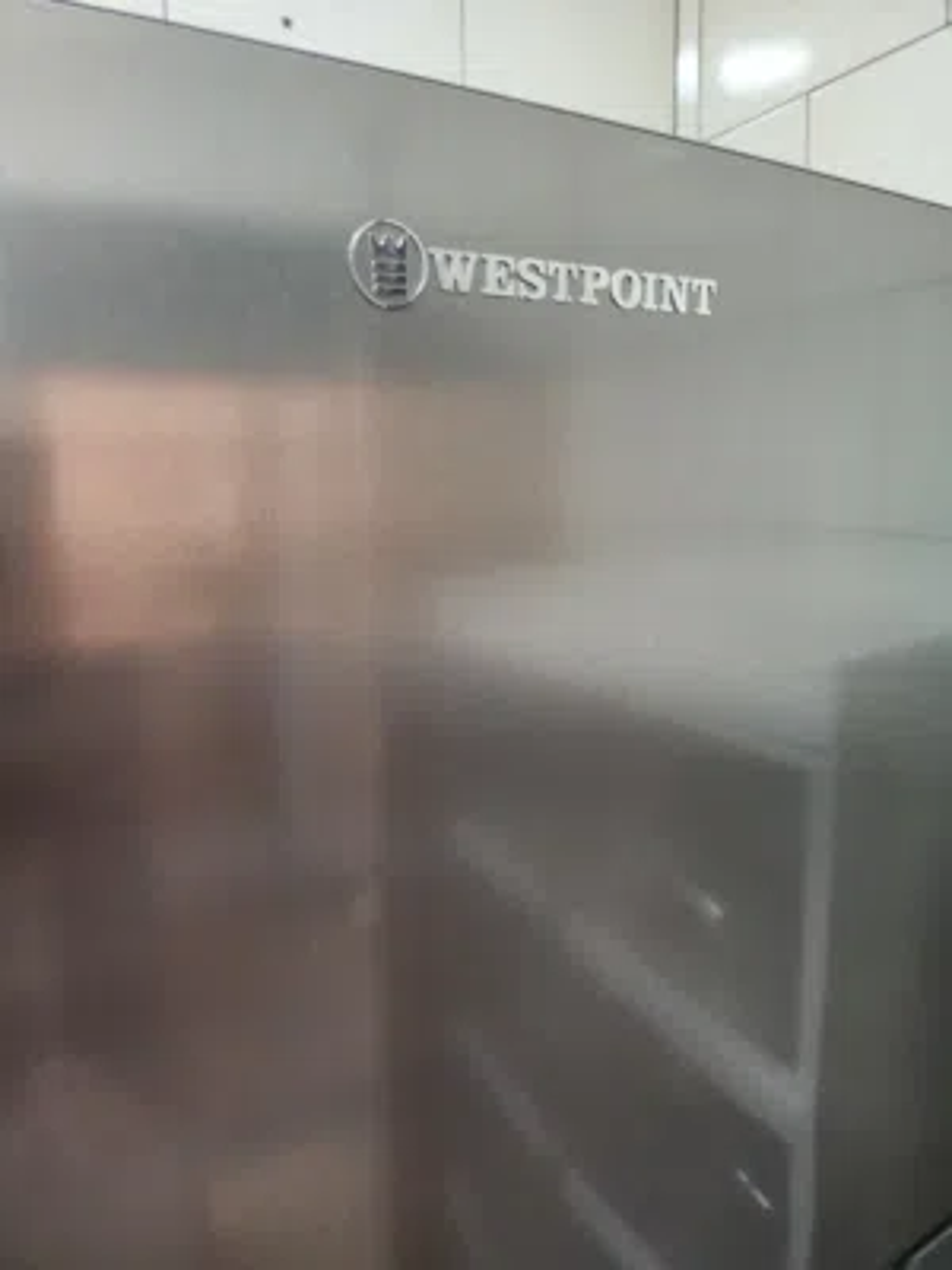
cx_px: 476
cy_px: 635
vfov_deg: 73.9
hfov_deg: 58.9
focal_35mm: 23
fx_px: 843
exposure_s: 1/33.3
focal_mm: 6.4
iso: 640
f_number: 1.8
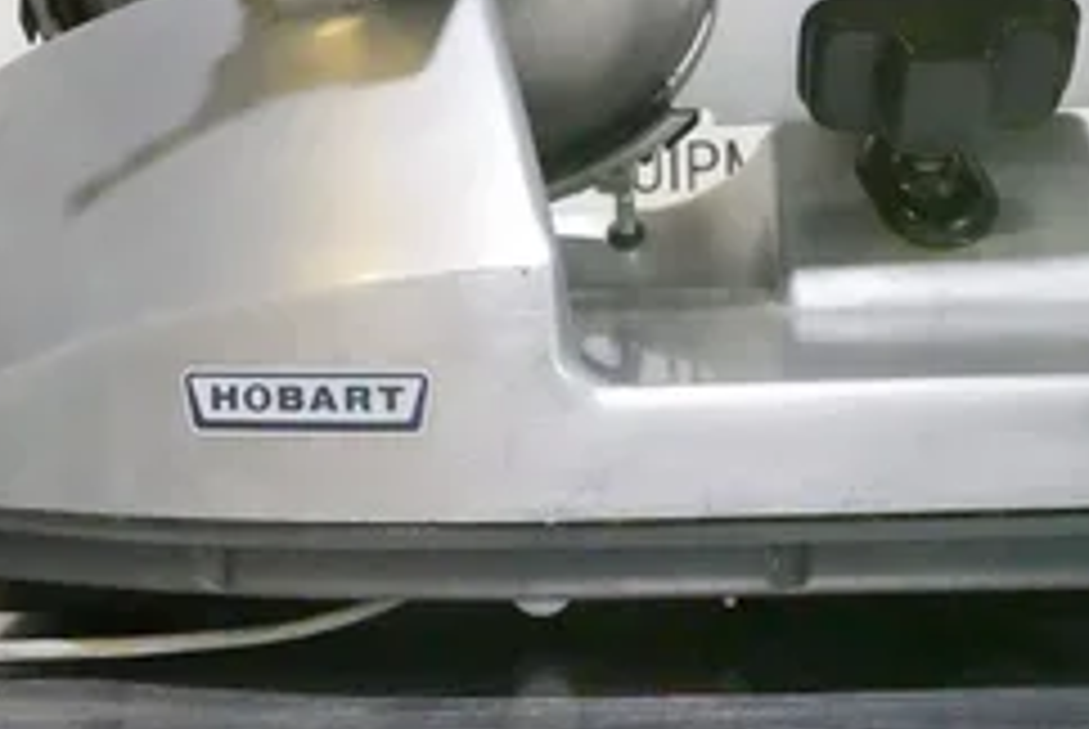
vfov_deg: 18.0
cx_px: 585
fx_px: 2302
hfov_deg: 26.6
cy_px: 259
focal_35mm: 76
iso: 10000
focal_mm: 16.86
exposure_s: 1/500
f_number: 4
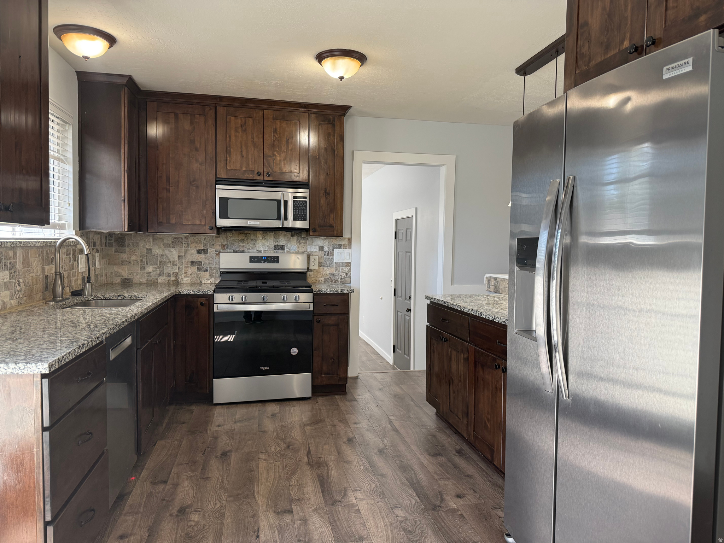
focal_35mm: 24
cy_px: 272
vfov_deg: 56.8
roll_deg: -0.6
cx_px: 362
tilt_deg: -1.9
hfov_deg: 71.6
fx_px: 502
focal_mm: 6.76
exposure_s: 1/120
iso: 160
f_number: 1.78
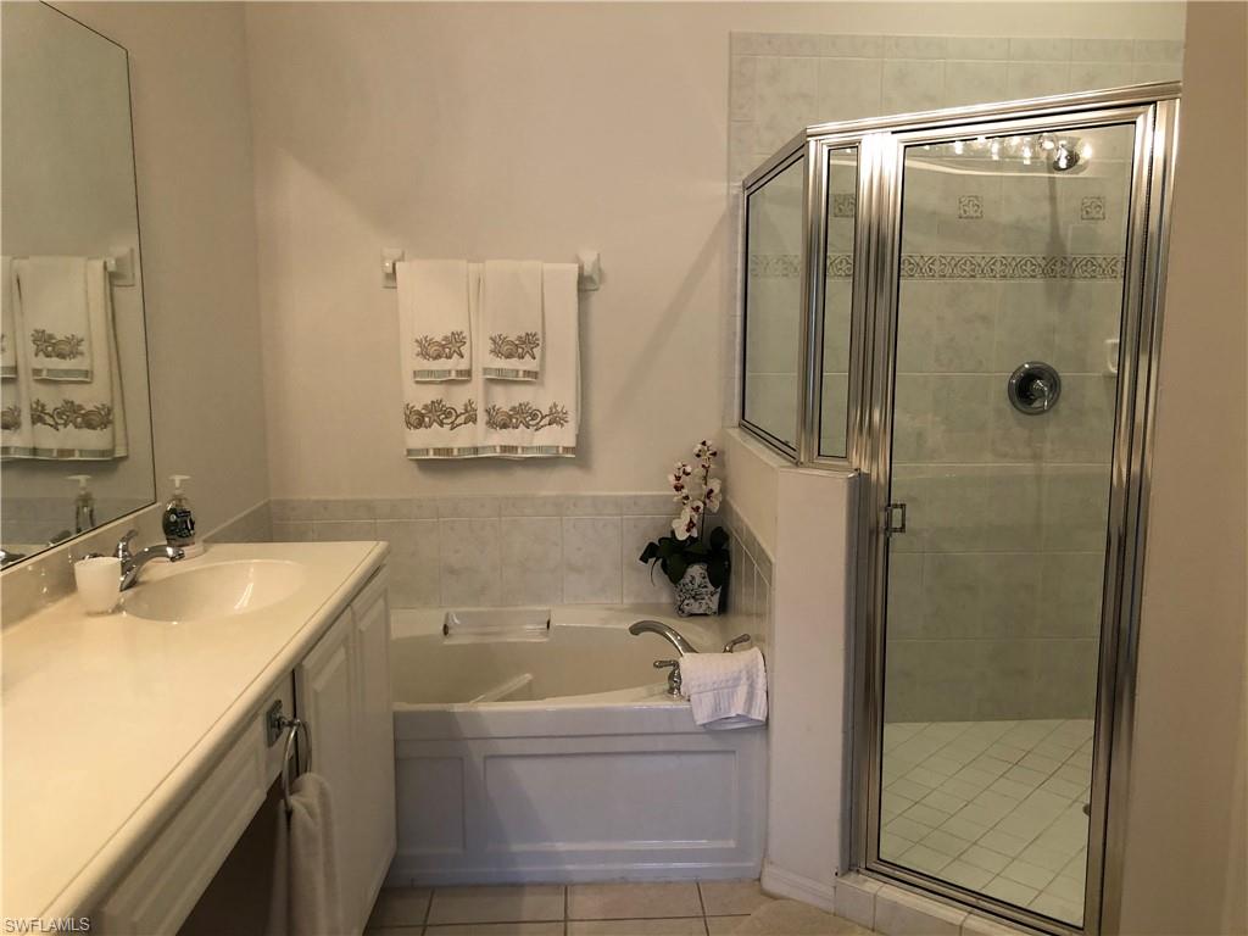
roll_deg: -1.0
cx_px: 624
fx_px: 1009
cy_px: 468
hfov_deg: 63.4
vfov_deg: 49.7
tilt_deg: -7.7
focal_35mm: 28
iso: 32
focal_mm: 3.99
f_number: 1.8
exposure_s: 1/30
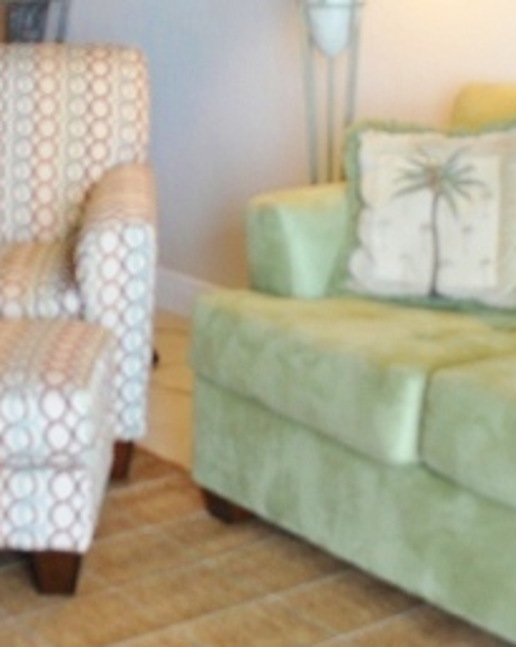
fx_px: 1511
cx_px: 138
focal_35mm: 79
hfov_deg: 19.3
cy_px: 210
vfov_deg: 24.0
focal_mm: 18
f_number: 4
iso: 200
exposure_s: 1/60
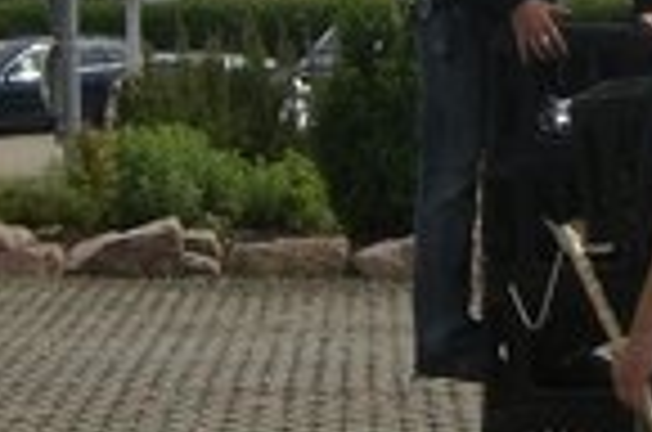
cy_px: 9
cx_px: 553
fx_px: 2964
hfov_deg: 12.5
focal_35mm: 164
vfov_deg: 8.3
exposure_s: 1/800
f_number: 4.3
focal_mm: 6.2
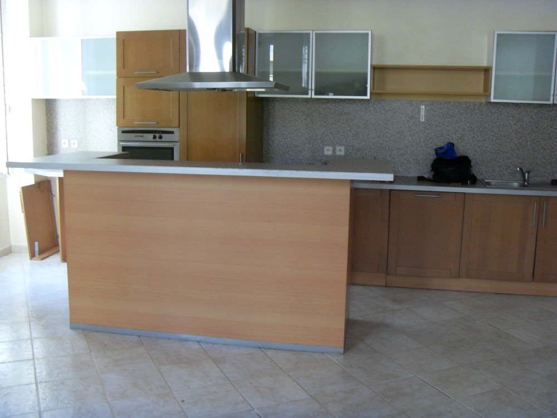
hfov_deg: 47.9
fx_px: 628
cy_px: 209
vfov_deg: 36.8
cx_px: 278
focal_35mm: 39
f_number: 3.5
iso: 200
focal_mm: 6.6
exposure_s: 1/60
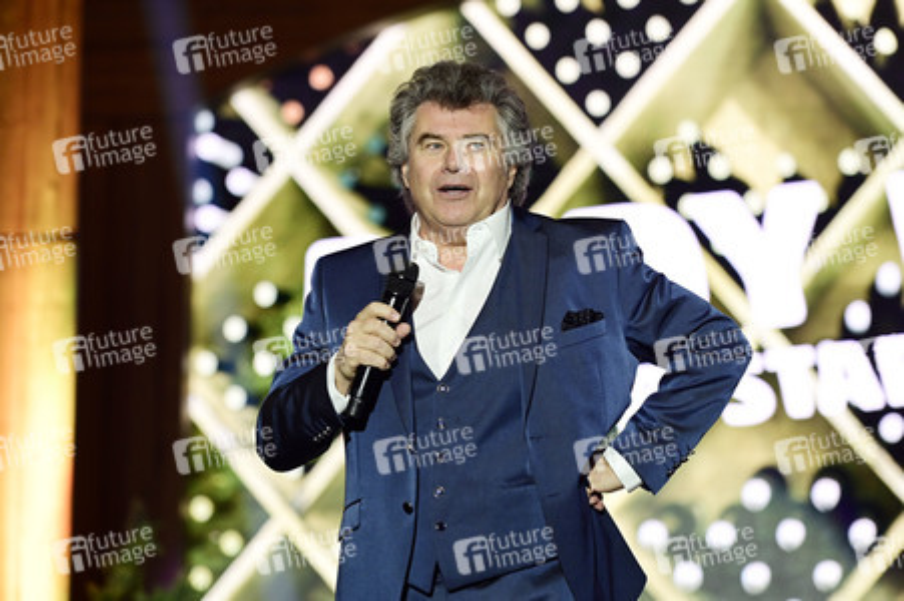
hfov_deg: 14.7
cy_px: 300
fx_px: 3513
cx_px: 452
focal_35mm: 140
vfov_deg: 9.8
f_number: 2.8
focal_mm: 140
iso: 1600
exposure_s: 1/250
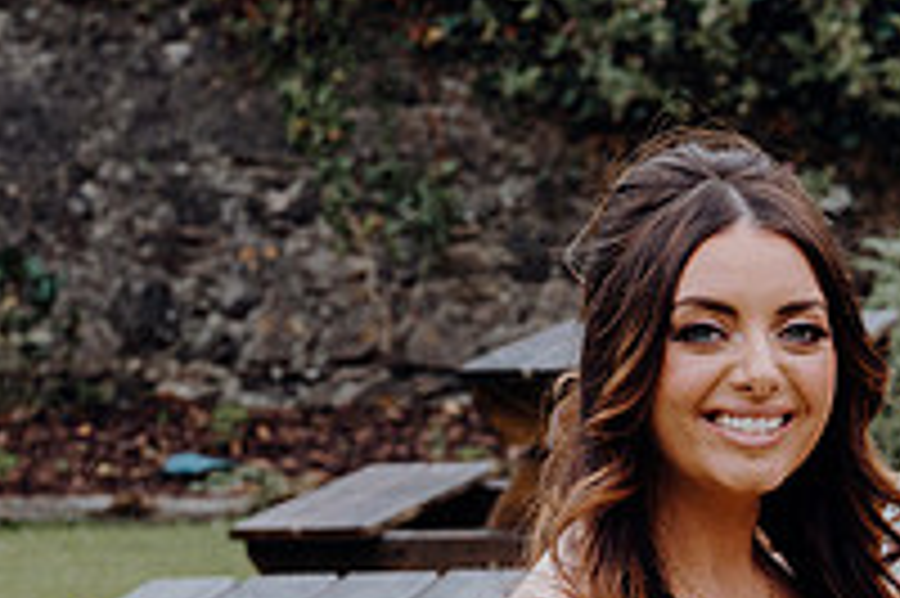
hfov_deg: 6.7
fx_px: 7619
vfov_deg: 4.5
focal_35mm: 305
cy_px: 744
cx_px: 940
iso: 125
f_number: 6.3
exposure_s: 1/160
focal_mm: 70
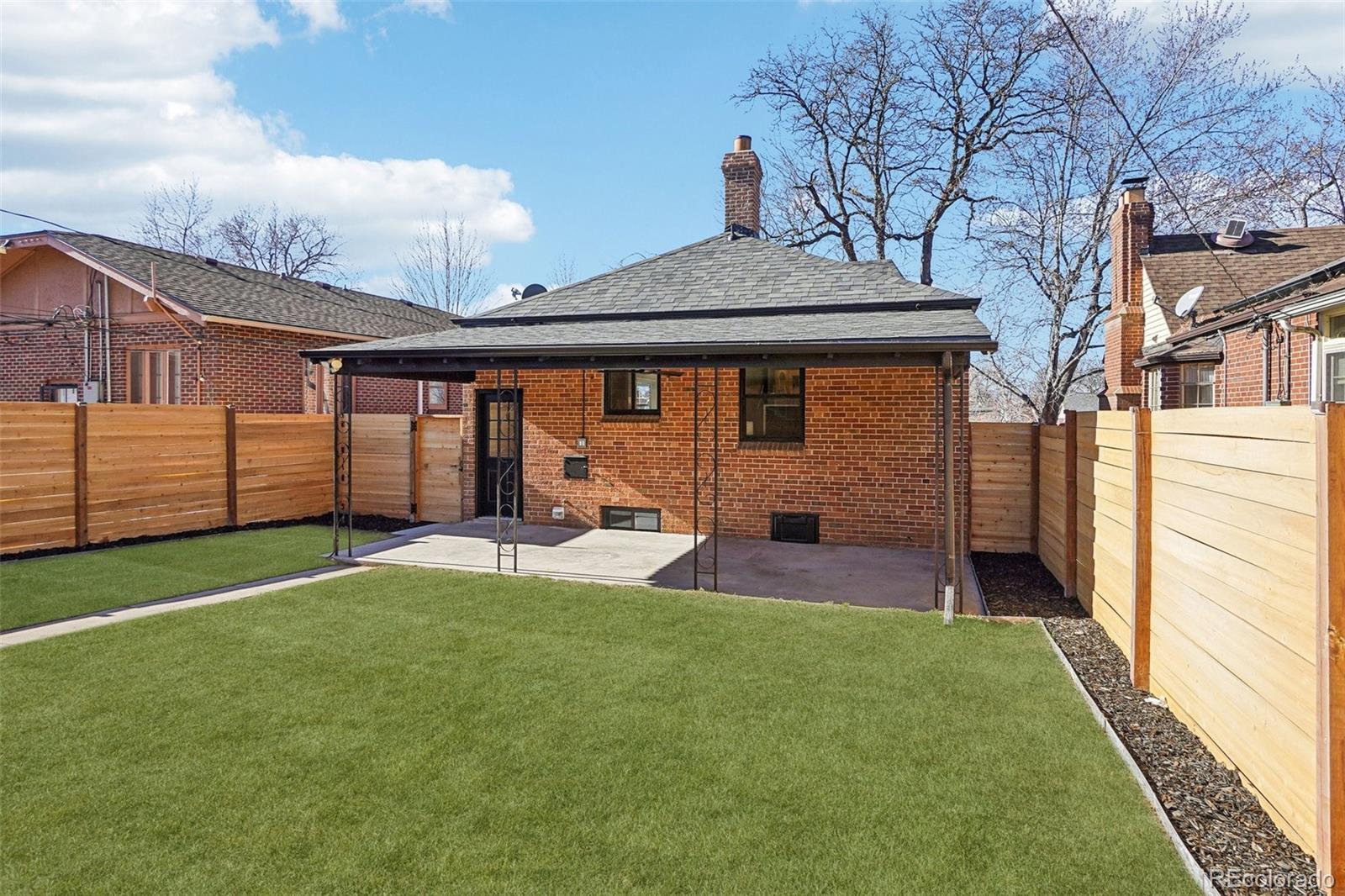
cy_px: 448
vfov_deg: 67.4
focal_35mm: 18
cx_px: 672
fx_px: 672
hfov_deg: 90.0
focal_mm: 12
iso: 100
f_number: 8
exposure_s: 1/160
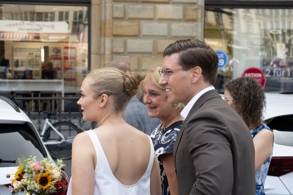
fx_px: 692
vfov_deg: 16.1
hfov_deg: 23.9
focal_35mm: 85
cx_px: 146
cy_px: 98
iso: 250
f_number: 8
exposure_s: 1/125
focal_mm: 85
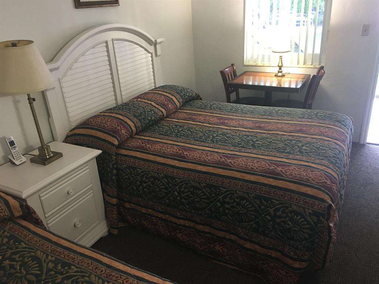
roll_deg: +4.1
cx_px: 190
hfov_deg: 61.7
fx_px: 318
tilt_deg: -22.9
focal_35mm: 29
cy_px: 142
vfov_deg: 48.2
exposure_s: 1/10
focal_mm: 4.15
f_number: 2.2
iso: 100
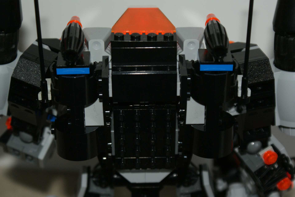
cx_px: 148
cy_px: 98
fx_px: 737
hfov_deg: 22.6
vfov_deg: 15.2
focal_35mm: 90
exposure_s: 1/100
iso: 400
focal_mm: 60
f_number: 5.6
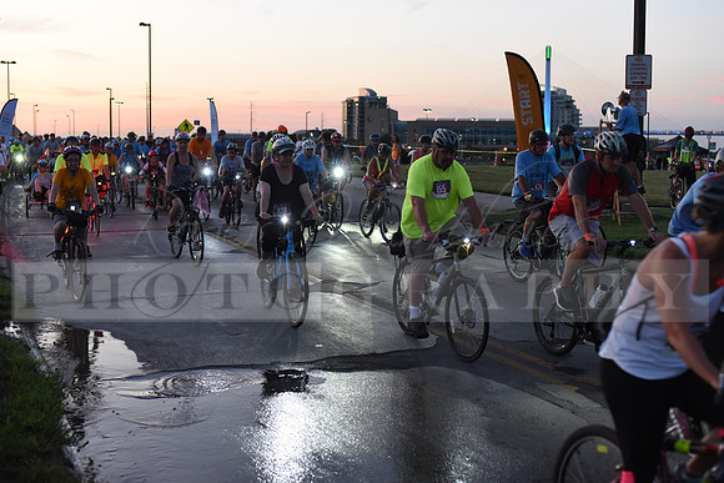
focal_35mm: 50
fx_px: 1006
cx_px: 362
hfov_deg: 39.6
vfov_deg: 27.0
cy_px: 242
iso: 2500
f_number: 2.8
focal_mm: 50
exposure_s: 1/400
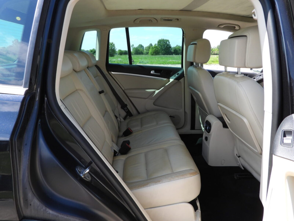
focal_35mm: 24
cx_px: 147
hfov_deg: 71.6
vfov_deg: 56.8
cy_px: 110
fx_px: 204
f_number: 2.8
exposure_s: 1/400
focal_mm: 4.3
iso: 100
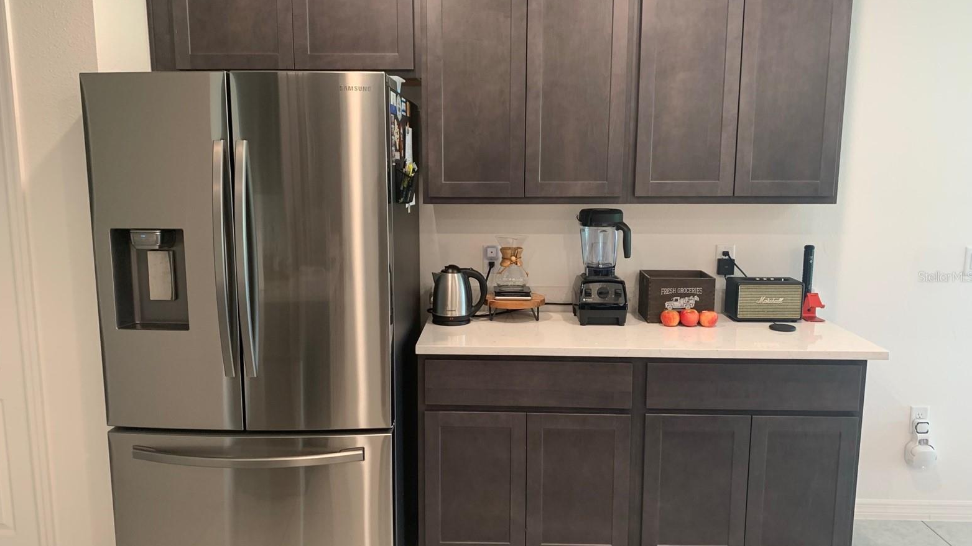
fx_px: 747
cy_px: 276
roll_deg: -0.8
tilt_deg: -9.3
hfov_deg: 66.1
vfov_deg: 40.2
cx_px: 479
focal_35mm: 29
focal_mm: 4.25
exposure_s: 1/60
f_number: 1.8
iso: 160
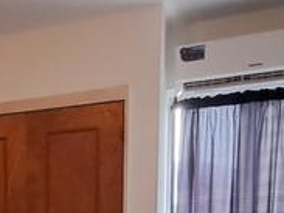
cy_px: 267
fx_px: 459
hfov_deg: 31.5
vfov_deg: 23.4
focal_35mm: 56
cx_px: -8
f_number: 2.2
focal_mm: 1.64
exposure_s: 1/20
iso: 500
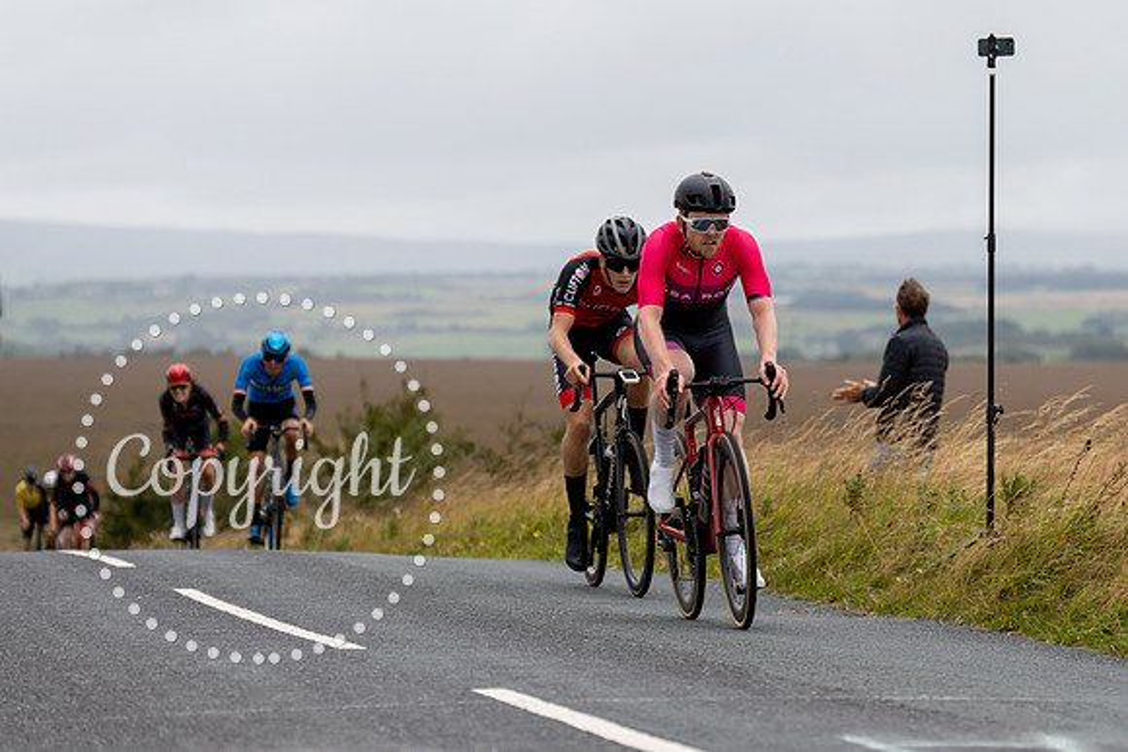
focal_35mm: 172
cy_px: 258
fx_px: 5387
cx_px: 773
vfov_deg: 8.0
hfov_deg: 11.9
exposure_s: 1/800
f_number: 3.5
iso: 125
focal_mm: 122
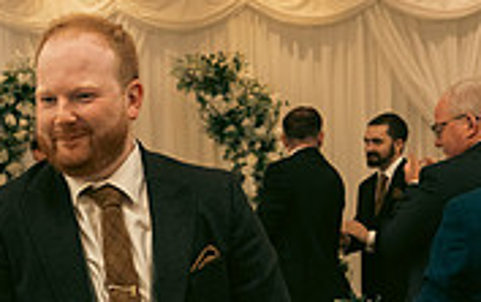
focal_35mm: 80
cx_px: 14
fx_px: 1050
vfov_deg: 16.0
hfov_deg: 24.7
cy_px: 306
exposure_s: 1/160
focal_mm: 24
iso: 2500
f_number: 3.5
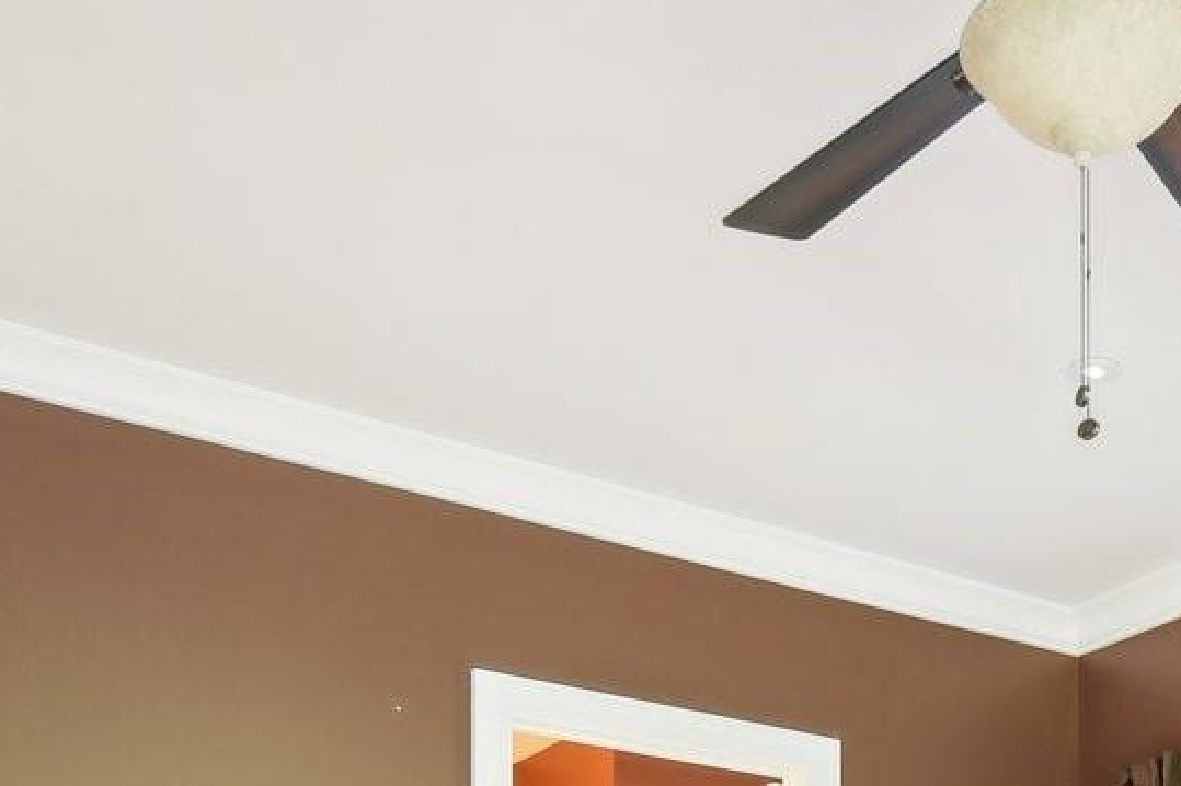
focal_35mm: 57
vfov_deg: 19.9
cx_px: 1126
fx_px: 1869
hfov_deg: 32.7
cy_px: 1245
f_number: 8
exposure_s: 1/2
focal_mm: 15
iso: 200
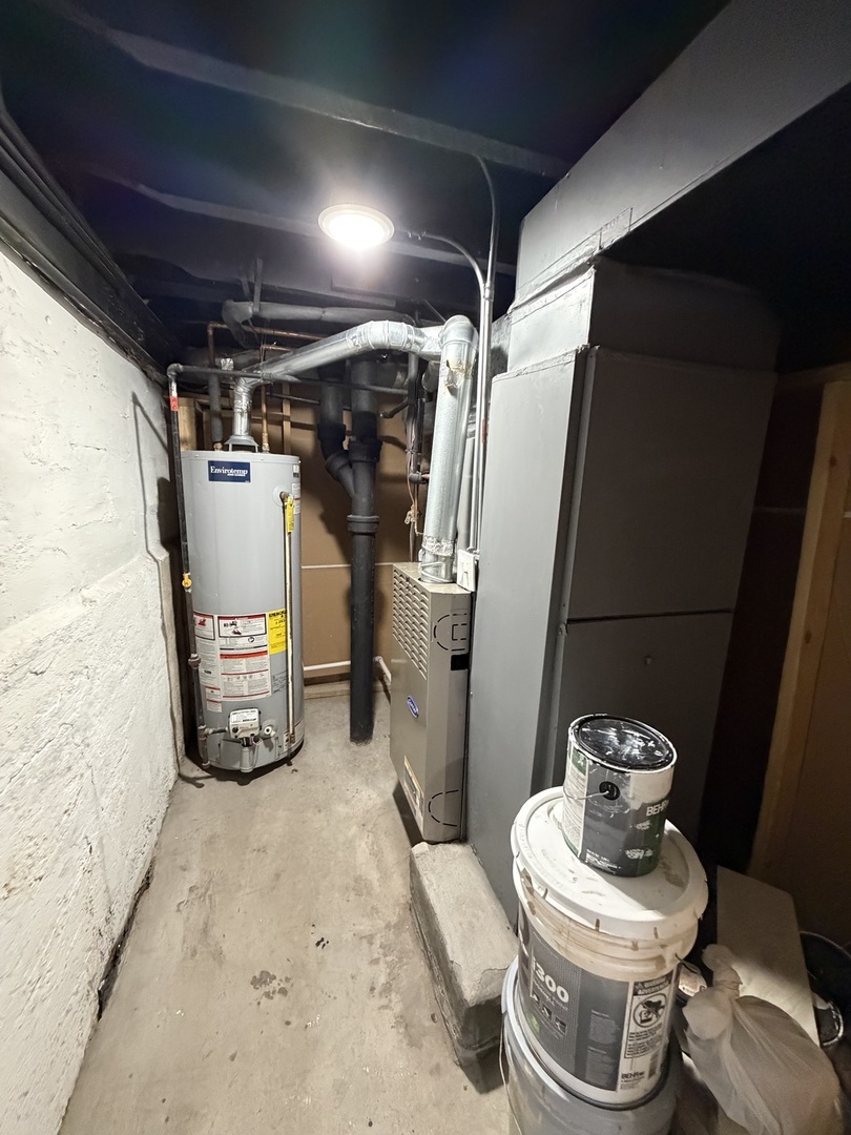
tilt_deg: -10.2
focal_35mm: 14
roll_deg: -2.1
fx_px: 459
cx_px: 426
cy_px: 568
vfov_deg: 102.1
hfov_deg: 85.7
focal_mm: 2.22
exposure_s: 1/60
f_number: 2.2
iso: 800
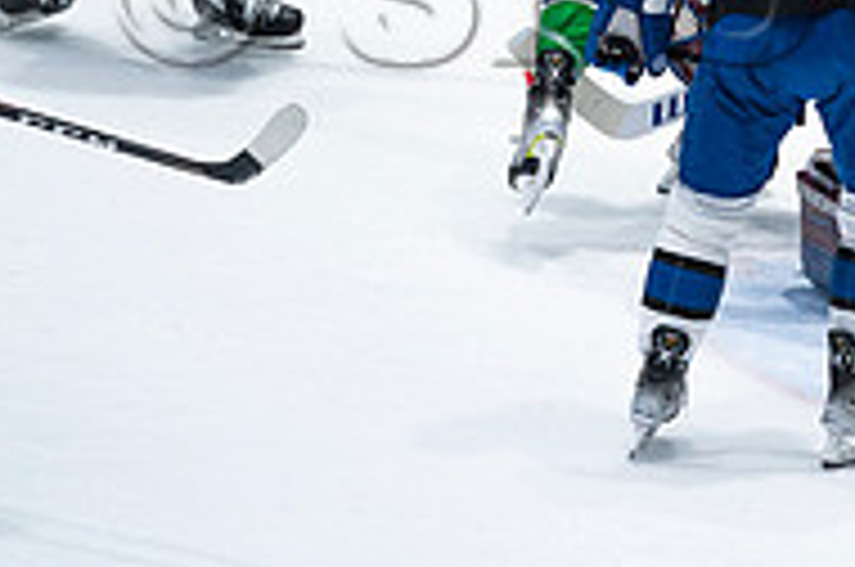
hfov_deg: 3.4
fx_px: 14510
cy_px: -56
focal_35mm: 612
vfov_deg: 2.2
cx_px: 1206
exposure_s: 1/1250
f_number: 2.8
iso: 1250
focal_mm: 200
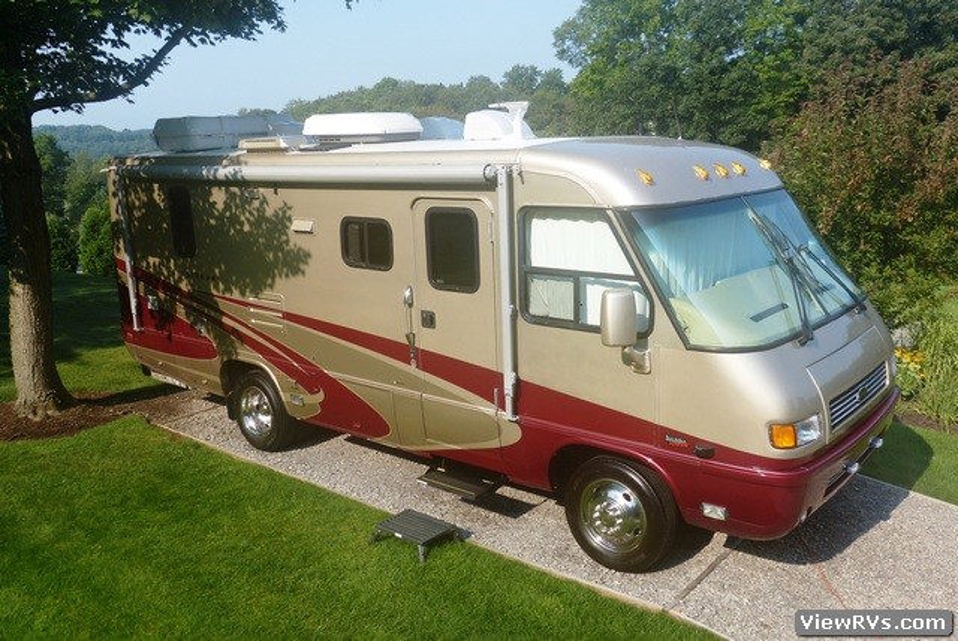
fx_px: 852
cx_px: 479
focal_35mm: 32
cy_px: 320
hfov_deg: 58.7
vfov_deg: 41.2
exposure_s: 1/500
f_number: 4
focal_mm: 5.4
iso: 100
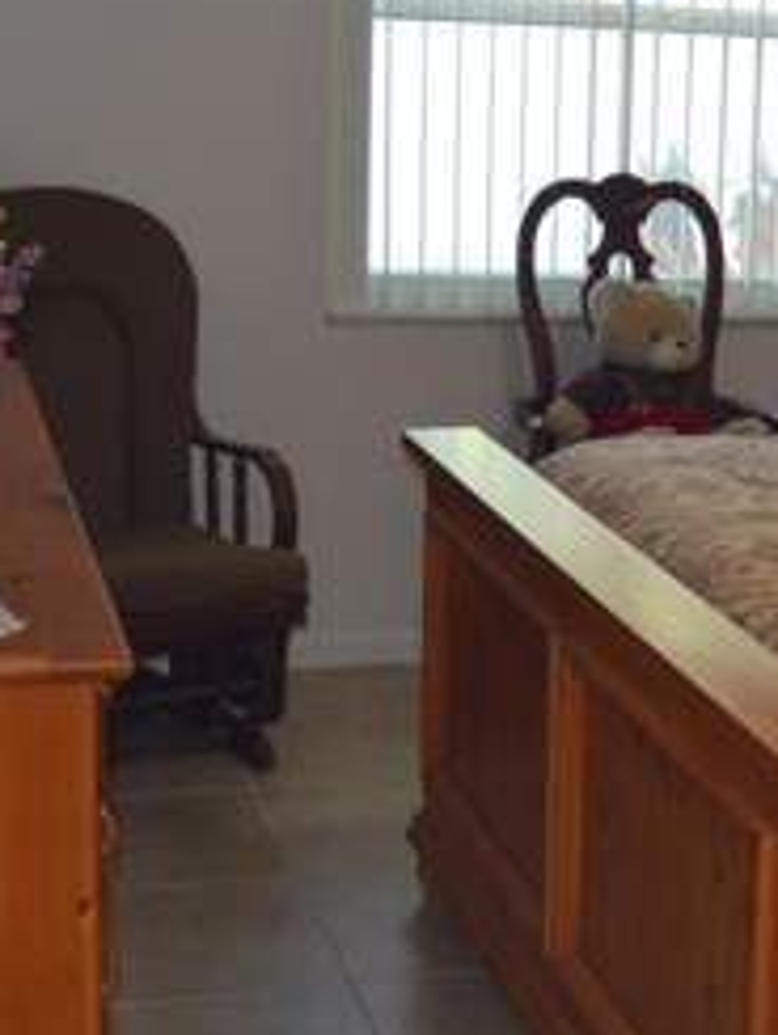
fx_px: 2365
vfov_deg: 24.7
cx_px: 778
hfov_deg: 18.2
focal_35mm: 79
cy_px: 575
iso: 1100
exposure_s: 1/60
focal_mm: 28
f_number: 4.5
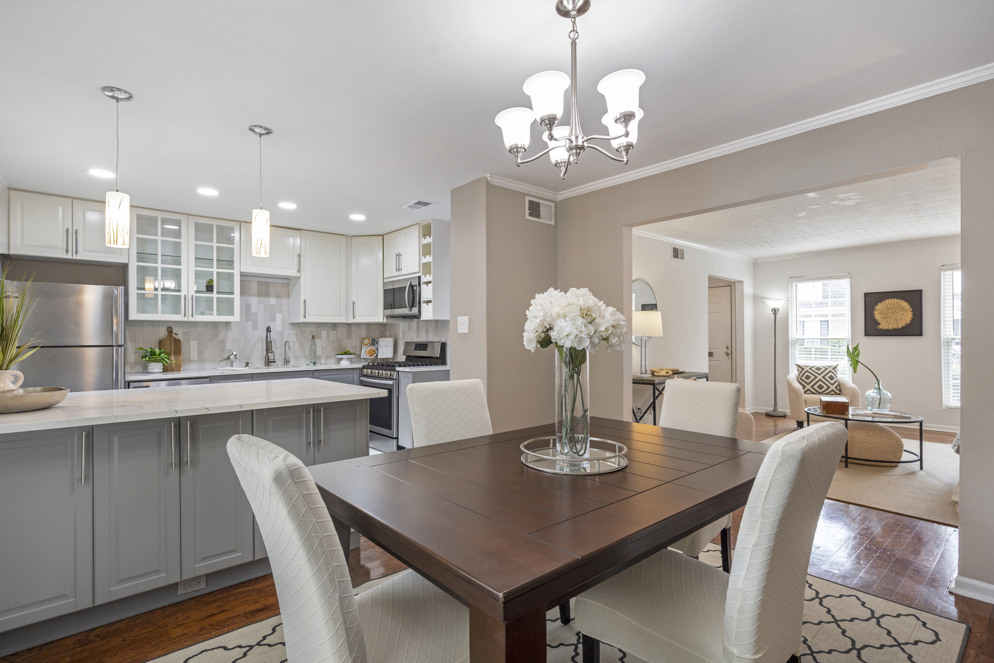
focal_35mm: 17
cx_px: 497
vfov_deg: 70.4
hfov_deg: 93.3
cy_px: 332
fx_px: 469
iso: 500
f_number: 9
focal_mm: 17
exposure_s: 1/13
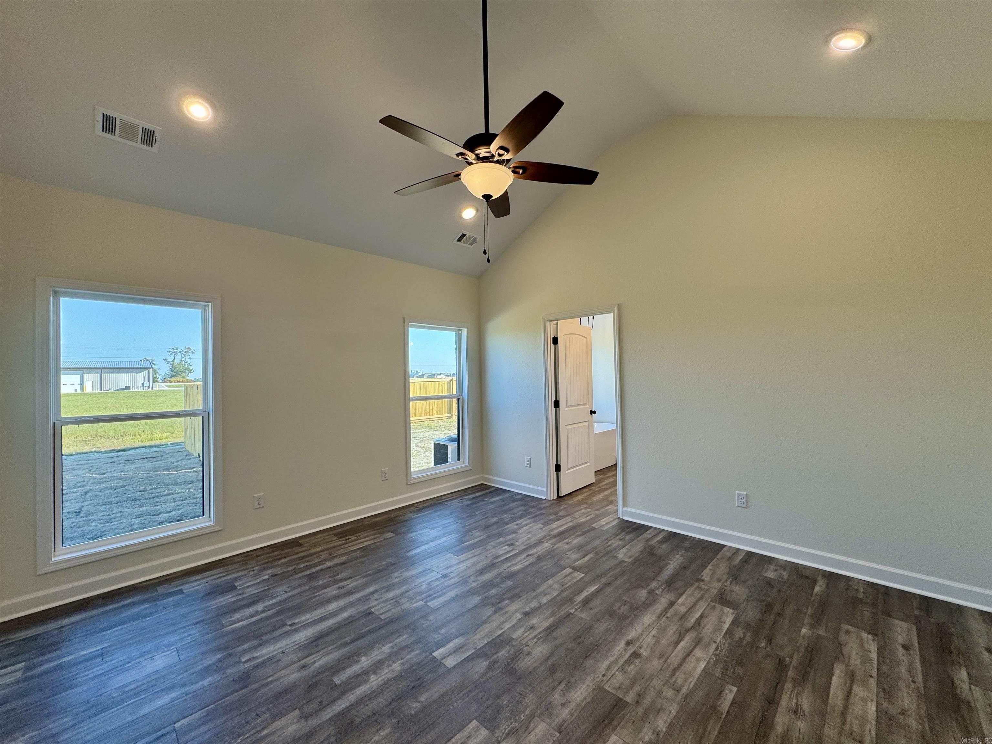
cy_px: 372
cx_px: 496
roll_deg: +0.6
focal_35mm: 14
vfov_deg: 85.7
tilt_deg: -0.6
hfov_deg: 102.1
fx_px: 401
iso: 64
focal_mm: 2.22
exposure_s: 1/120
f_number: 2.2
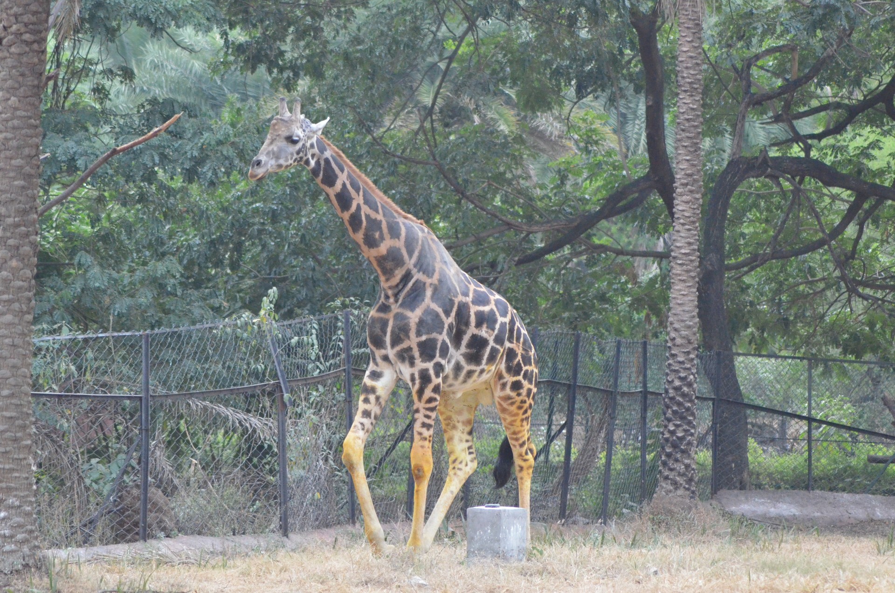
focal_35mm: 270
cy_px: 296
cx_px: 448
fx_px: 6699
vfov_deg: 5.1
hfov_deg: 7.6
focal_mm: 180
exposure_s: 1/320
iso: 5000
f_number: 5.6
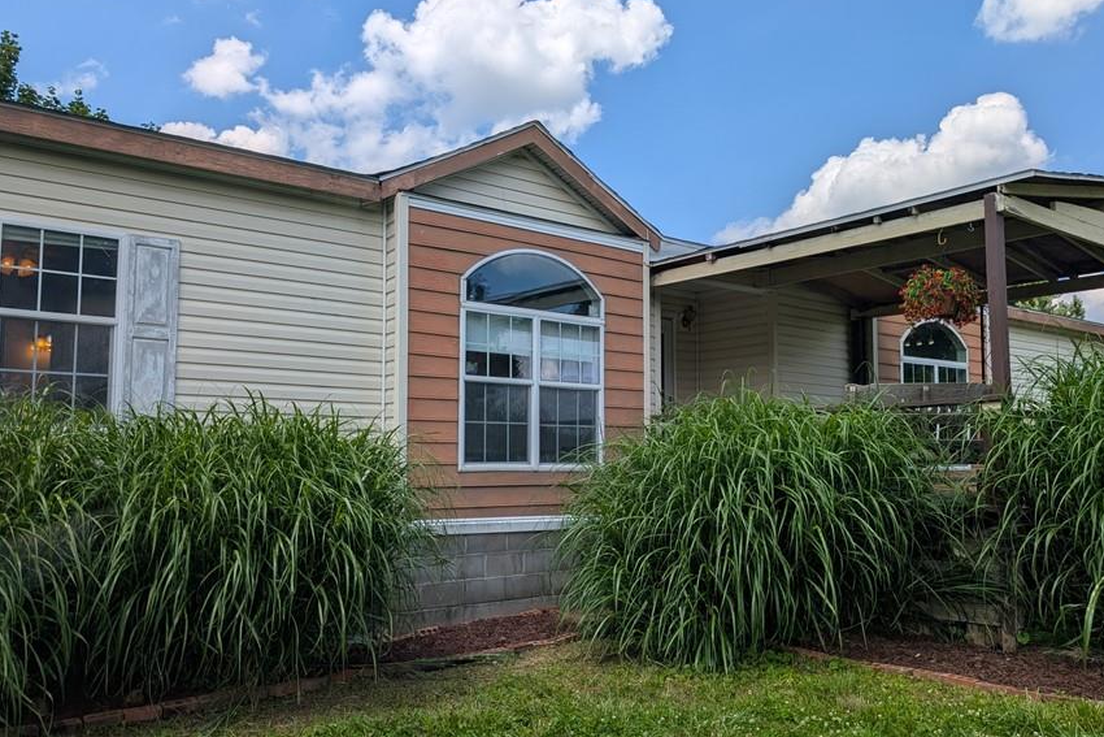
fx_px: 920
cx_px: 558
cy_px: 383
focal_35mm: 30
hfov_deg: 61.9
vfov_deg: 43.6
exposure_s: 1/1541
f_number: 1.68
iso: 21
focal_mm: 6.9
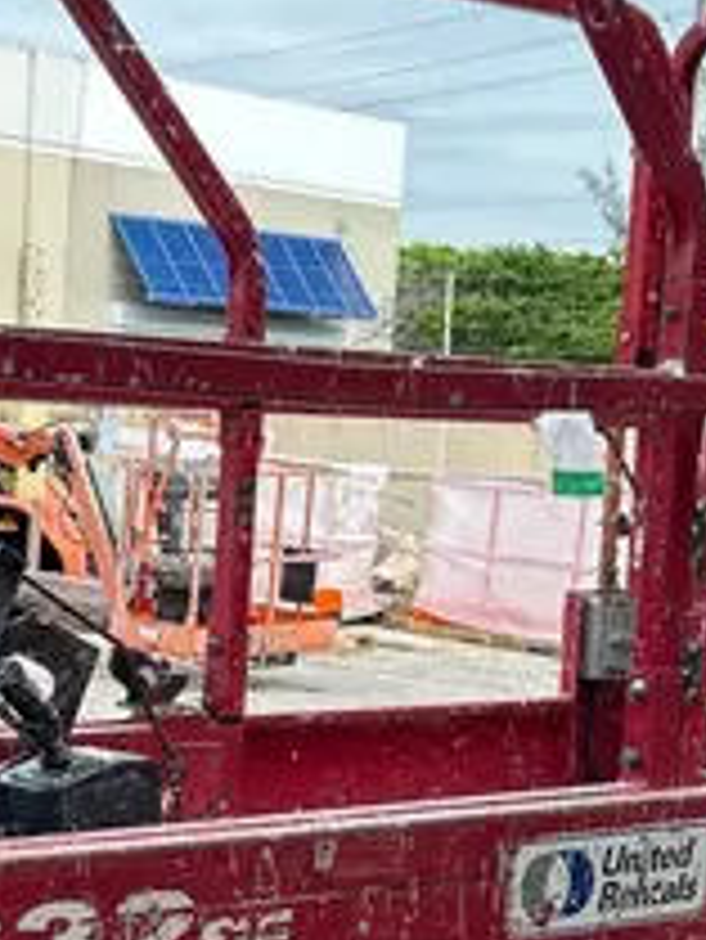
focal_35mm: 91
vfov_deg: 20.8
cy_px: 951
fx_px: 2472
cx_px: 139
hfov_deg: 16.1
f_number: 1.5
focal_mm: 5.7
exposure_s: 1/1100
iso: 50
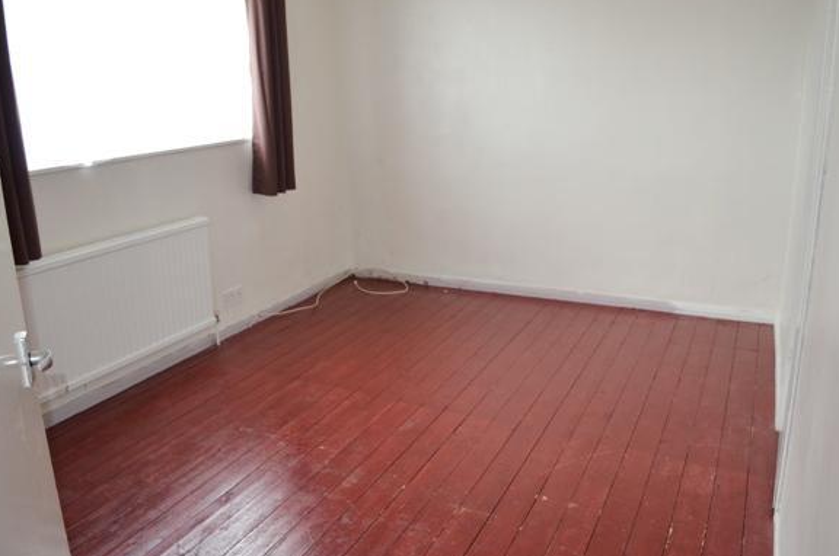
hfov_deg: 61.9
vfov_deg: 43.5
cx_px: 452
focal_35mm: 30
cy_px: 269
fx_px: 698
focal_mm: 18
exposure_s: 1/60
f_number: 3.5
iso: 1400
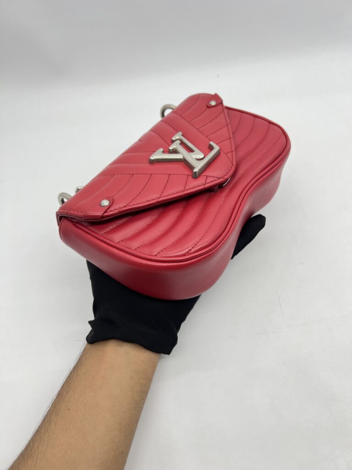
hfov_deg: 53.1
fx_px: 353
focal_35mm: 26
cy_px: 235
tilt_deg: -51.9
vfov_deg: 67.3
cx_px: 176
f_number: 1.5
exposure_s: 1/100
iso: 32
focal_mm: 5.7
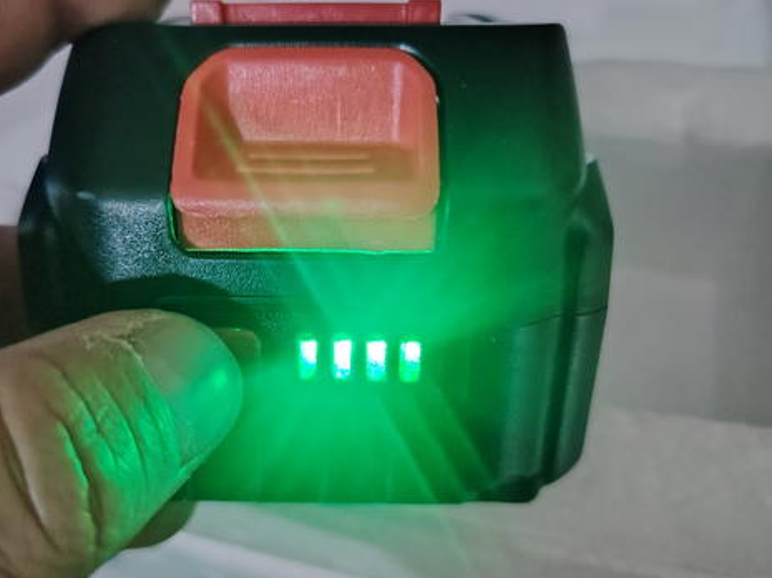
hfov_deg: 58.2
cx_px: 340
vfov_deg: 45.4
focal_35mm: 31
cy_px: 281
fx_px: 691
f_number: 1.75
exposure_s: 1/100
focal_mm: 5.25
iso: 7808
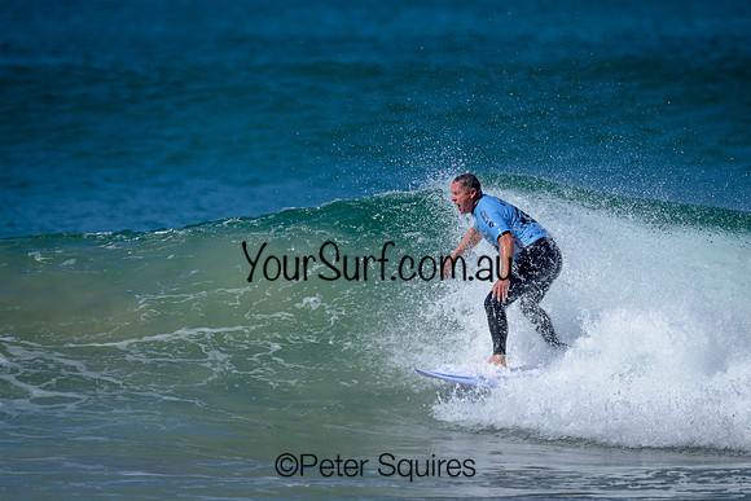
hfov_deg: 2.3
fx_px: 18365
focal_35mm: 880
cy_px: 225
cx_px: 392
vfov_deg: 1.6
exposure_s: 1/2000
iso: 250
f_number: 6.3
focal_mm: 800
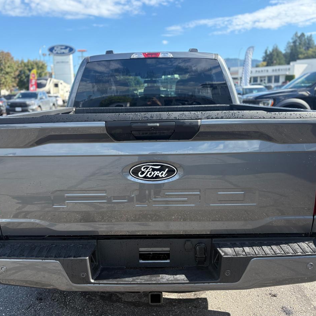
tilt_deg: -9.1
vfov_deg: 52.5
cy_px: 159
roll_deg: +1.6
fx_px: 320
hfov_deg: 52.5
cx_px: 147
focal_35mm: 31
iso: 64
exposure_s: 1/1155
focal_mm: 5.96
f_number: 1.6
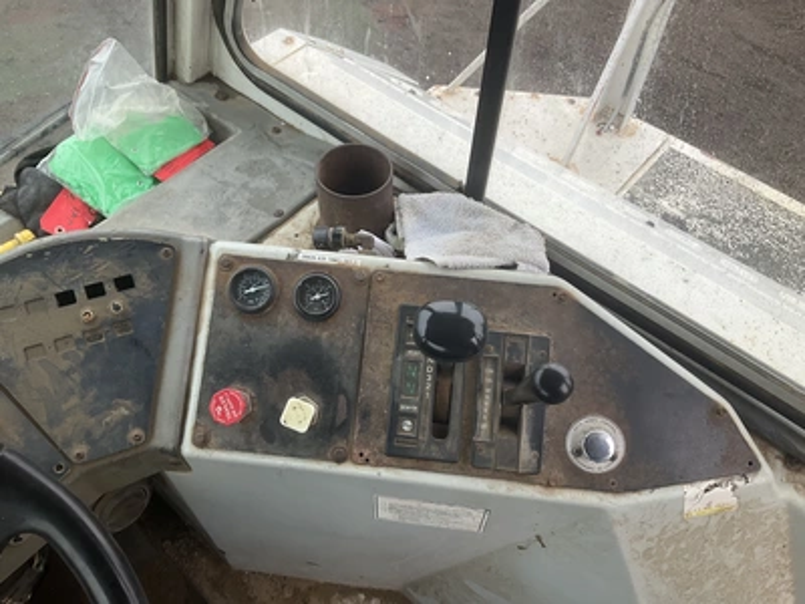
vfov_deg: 48.2
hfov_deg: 61.7
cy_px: 302
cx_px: 402
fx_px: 674
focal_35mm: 29
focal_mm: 3
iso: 20
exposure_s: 1/122
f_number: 1.8
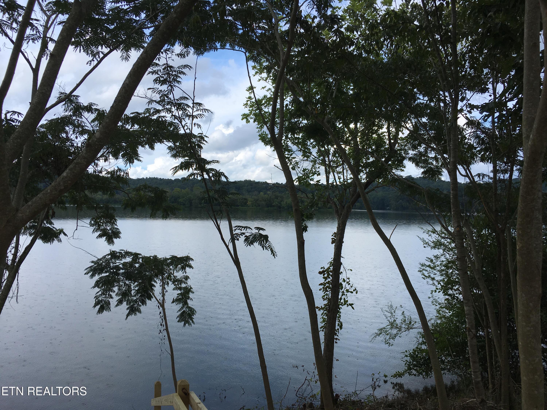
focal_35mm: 29
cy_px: 205
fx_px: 458
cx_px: 274
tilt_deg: +0.7
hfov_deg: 61.7
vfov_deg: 48.2
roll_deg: -0.8
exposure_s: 1/986
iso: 25
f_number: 2.2
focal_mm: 4.15
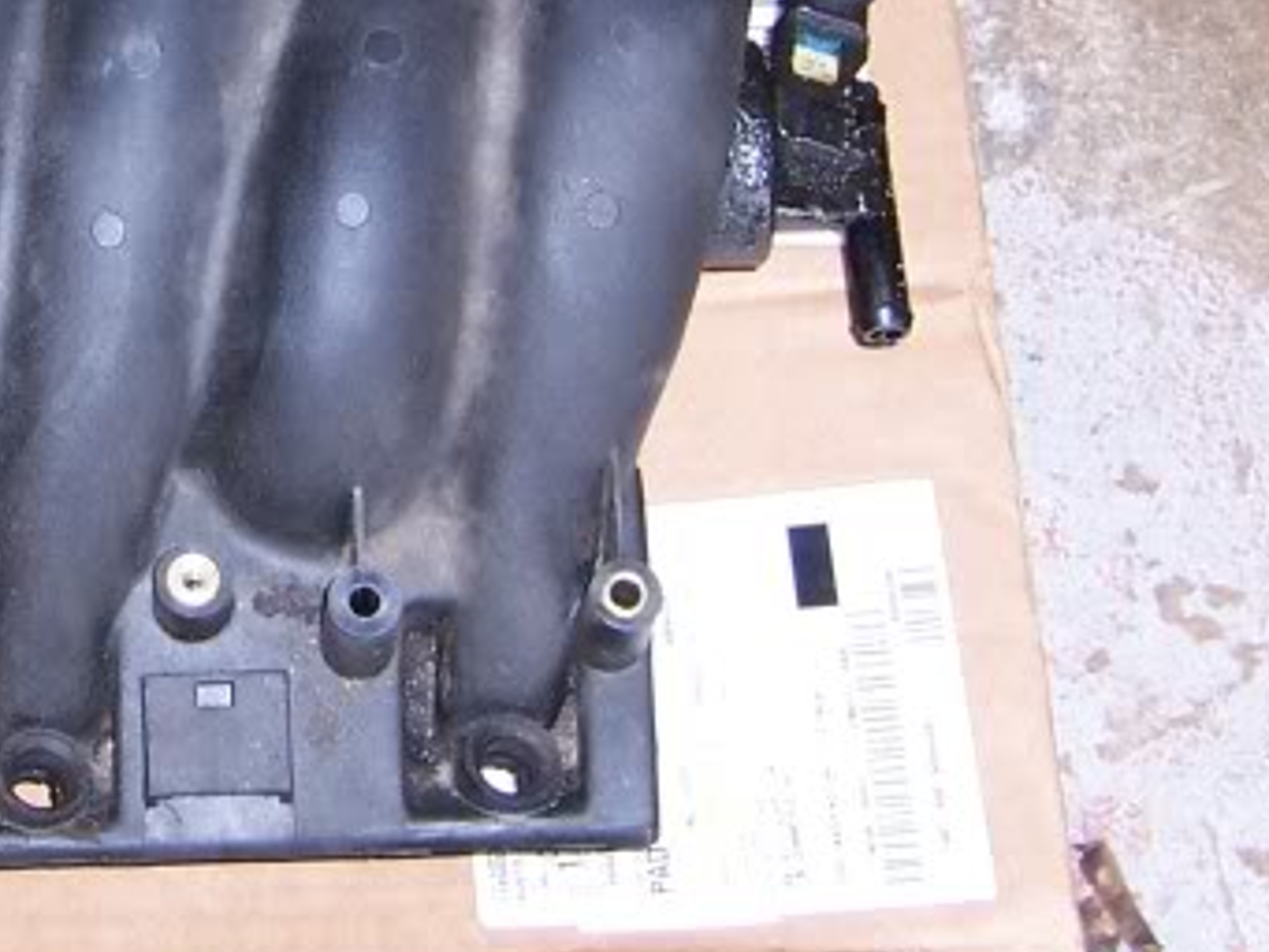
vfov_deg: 14.7
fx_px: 3631
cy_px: -7
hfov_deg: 19.0
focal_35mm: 99
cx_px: -138
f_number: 2.8
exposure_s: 1/60
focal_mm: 5.5
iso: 80
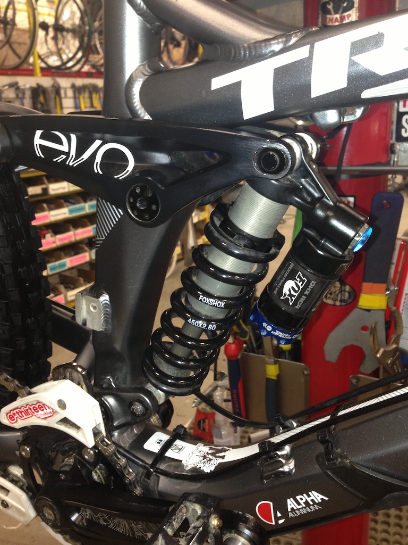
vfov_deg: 55.4
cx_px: 204
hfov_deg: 42.9
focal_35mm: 33
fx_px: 519
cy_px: 272
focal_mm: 4.13
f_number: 2.4
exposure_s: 1/20
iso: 100
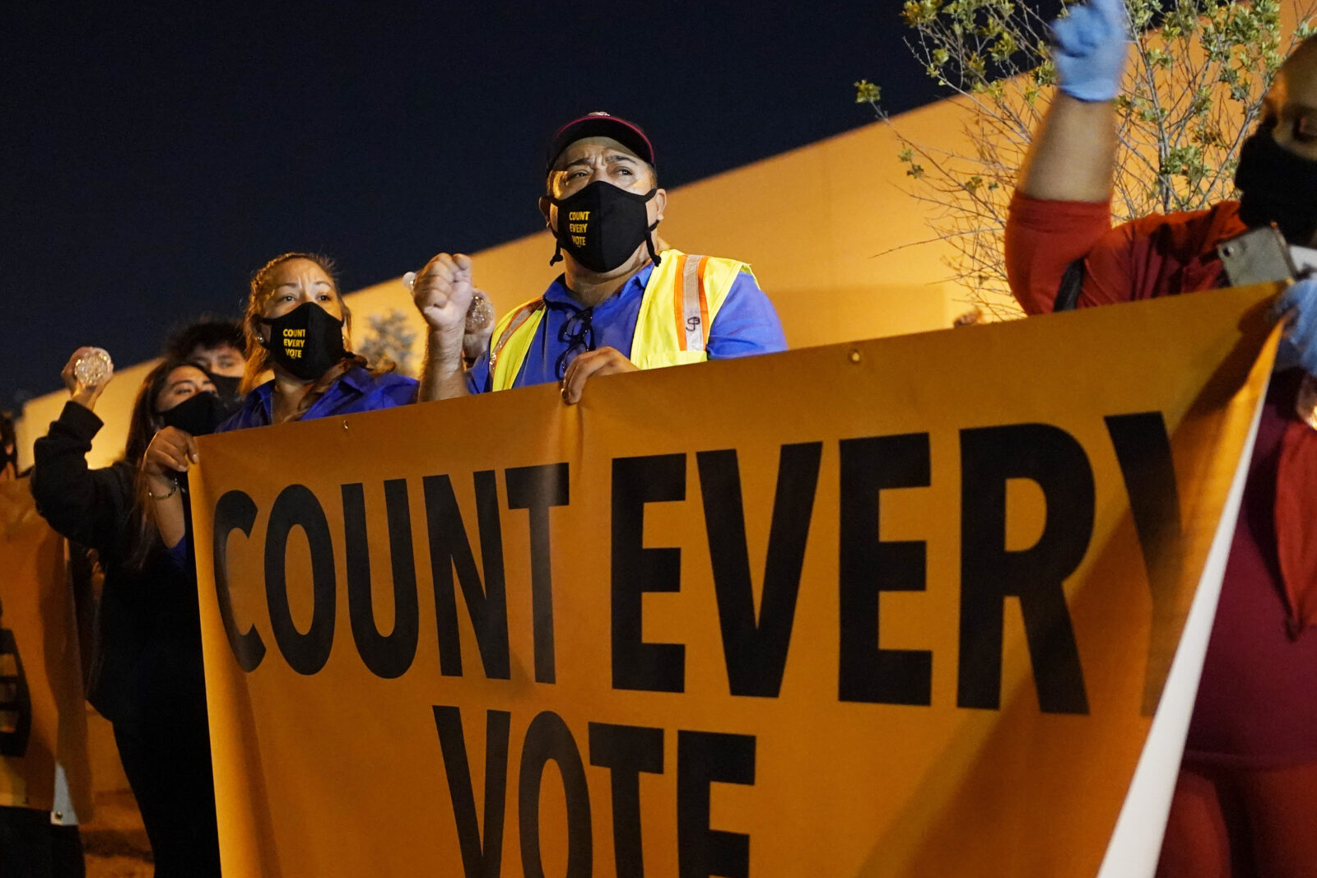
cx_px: 612
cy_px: 557
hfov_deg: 35.6
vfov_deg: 24.1
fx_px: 2049
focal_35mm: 56
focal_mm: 35
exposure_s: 1/100
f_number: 1.8
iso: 8000
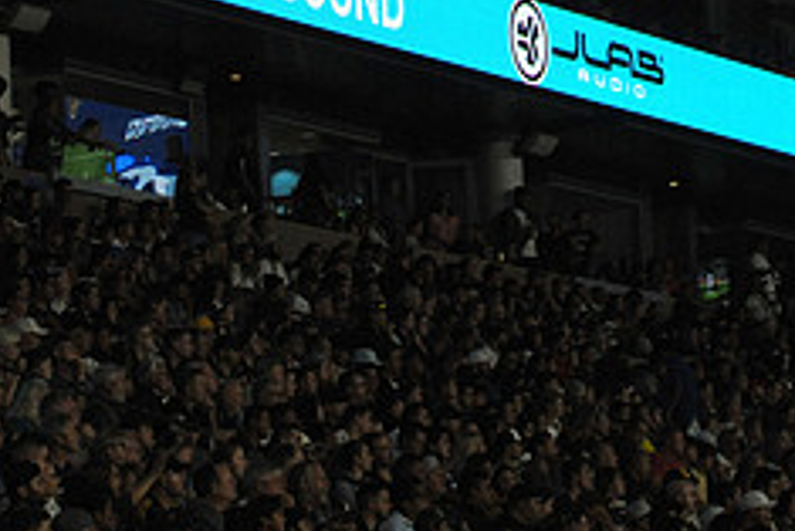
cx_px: 646
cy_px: 85
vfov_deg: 5.9
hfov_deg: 8.8
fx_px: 5170
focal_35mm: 234
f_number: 10
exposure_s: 1/400
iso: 3200
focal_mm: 95
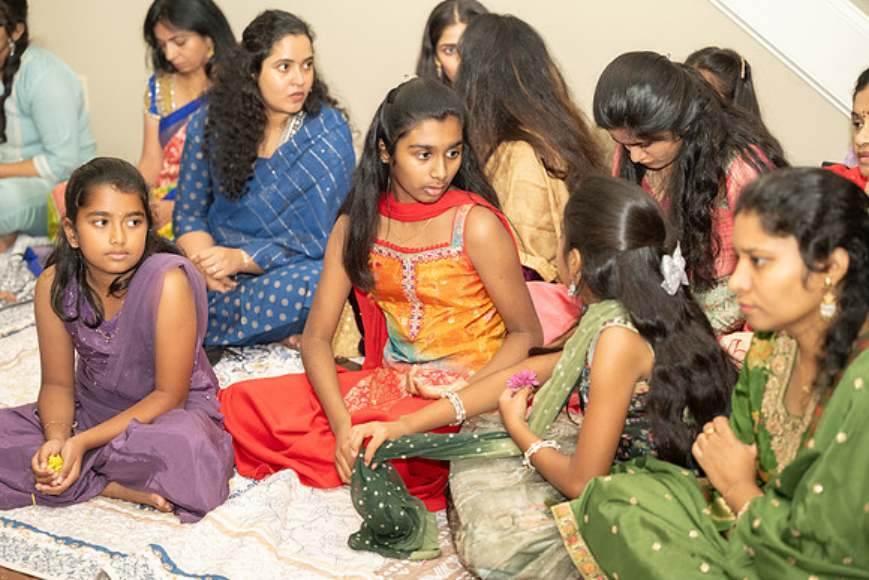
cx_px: 434
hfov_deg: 28.8
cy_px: 290
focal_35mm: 70
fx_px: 1690
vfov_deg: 19.5
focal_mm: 70
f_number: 2.8
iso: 500
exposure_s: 1/200
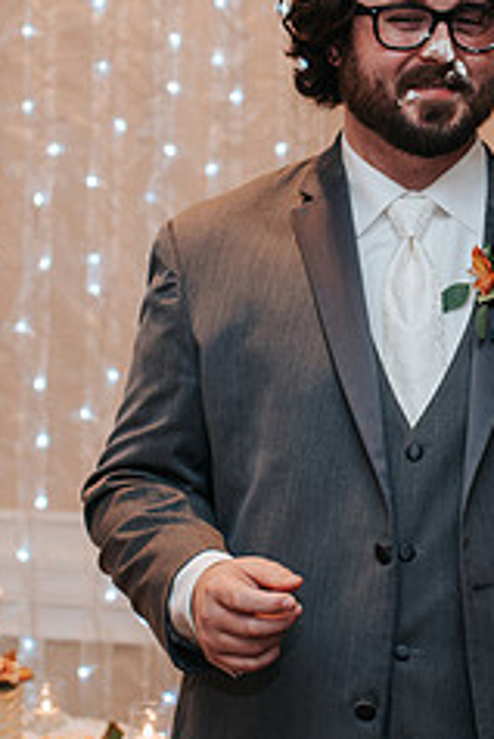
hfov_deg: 13.7
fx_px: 2035
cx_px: 457
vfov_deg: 20.5
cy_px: 242
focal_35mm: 99
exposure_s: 1/160
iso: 800
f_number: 2.8
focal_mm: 35
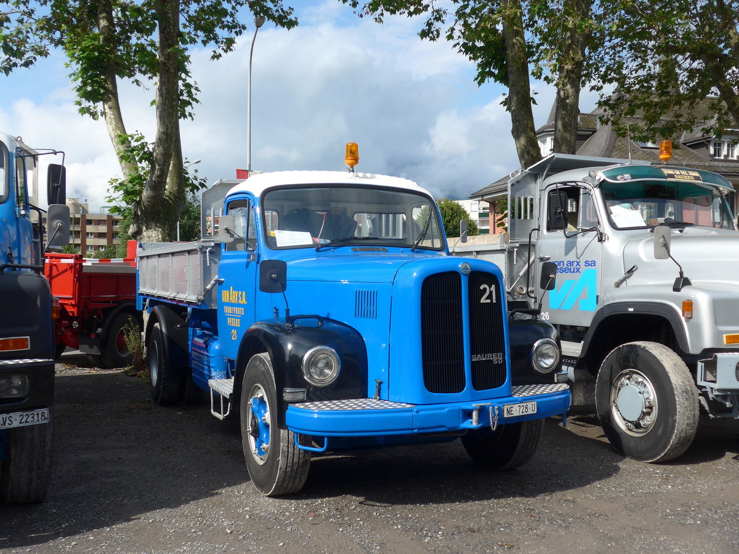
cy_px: 277
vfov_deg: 39.7
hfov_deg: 51.4
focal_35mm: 36
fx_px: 769
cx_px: 370
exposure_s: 1/1600
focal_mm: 7.5
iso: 80
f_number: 2.8
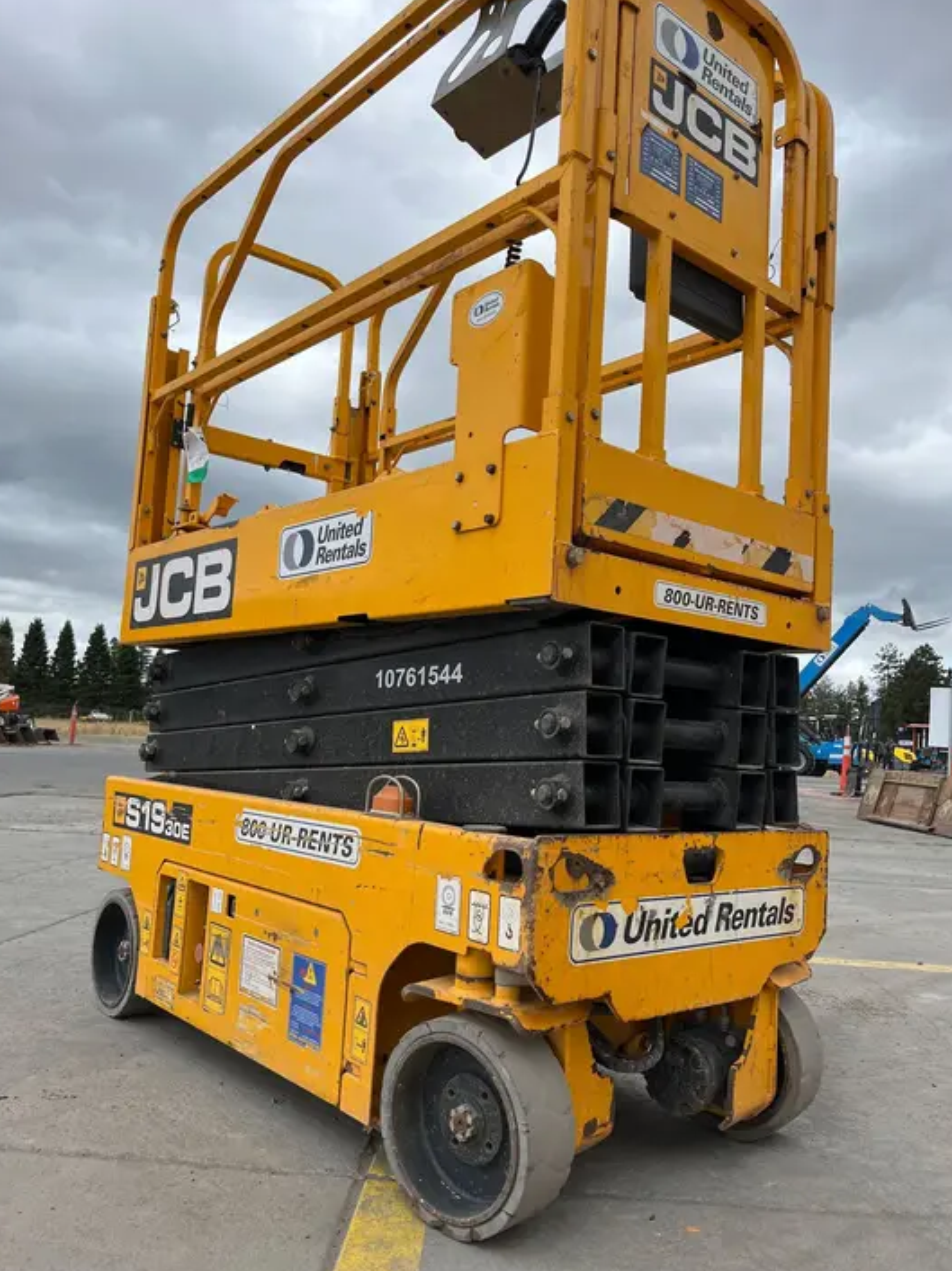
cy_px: 624
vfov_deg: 65.3
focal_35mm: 27
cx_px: 489
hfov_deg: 51.3
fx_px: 991
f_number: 1.6
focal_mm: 5.1
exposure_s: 1/2967
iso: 50
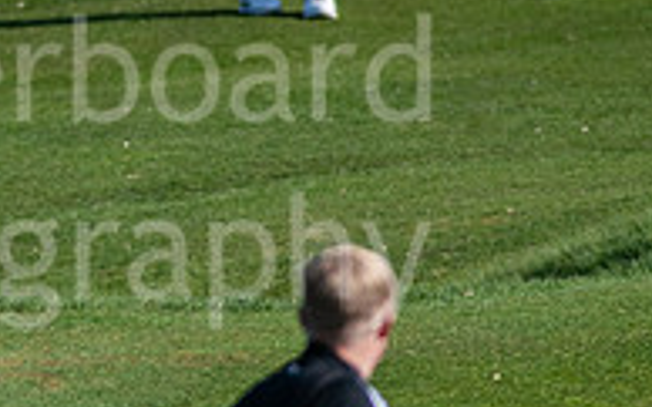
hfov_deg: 1.3
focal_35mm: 1627
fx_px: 28894
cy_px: 185
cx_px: -149
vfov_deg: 0.8
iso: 400
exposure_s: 1/2000
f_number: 4.5
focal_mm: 300
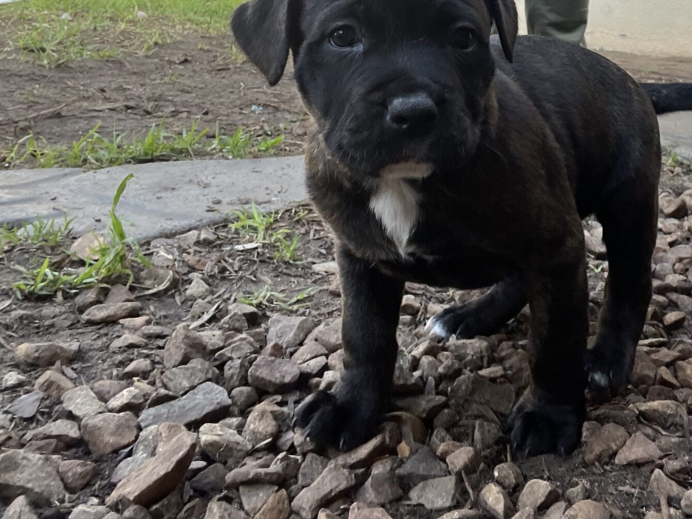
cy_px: 82
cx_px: 575
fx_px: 880
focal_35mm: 44
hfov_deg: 40.8
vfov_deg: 31.8
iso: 40
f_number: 2.2
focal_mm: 2.71
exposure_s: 1/121
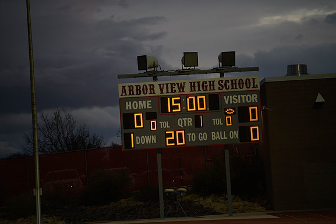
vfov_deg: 6.8
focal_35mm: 201
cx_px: 168
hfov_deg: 10.2
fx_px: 1876
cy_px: 112
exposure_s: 1/200
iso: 1100
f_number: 2.8
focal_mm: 200
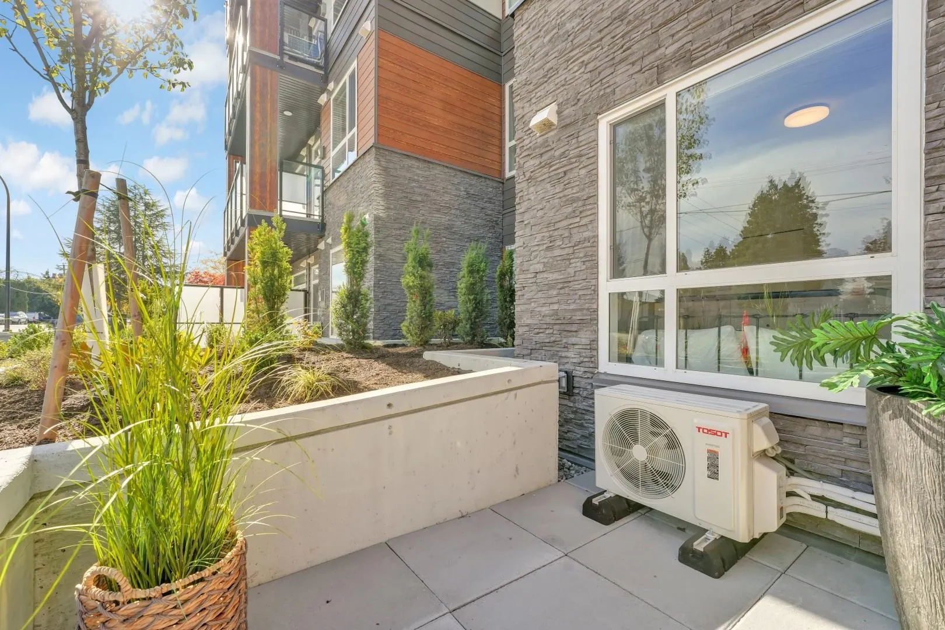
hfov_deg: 99.6
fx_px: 399
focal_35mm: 15
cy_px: 315
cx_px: 472
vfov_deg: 76.6
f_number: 8
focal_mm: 15.2
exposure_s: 1/400
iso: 400
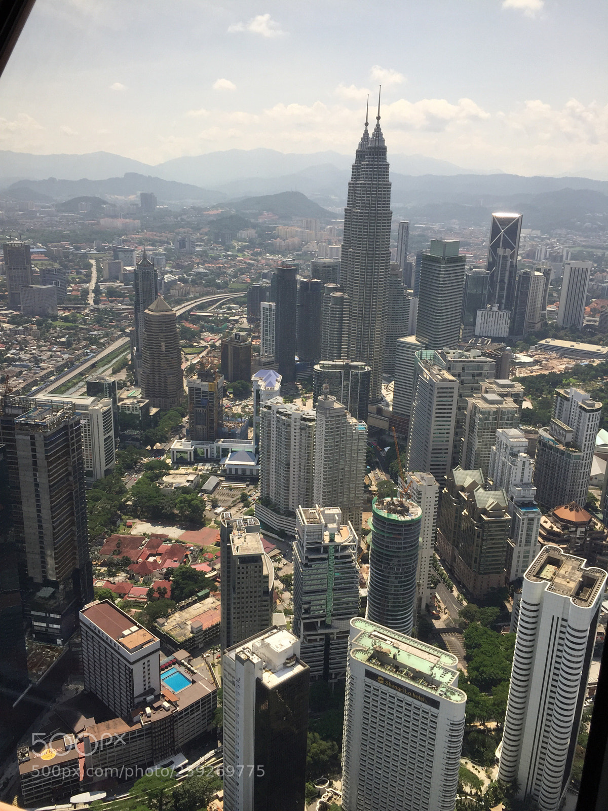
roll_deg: -2.0
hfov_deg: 48.2
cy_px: 406
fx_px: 679
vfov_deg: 61.7
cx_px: 304
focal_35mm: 29
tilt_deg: -16.5
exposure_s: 1/534
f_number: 2.2
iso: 32
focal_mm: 4.15
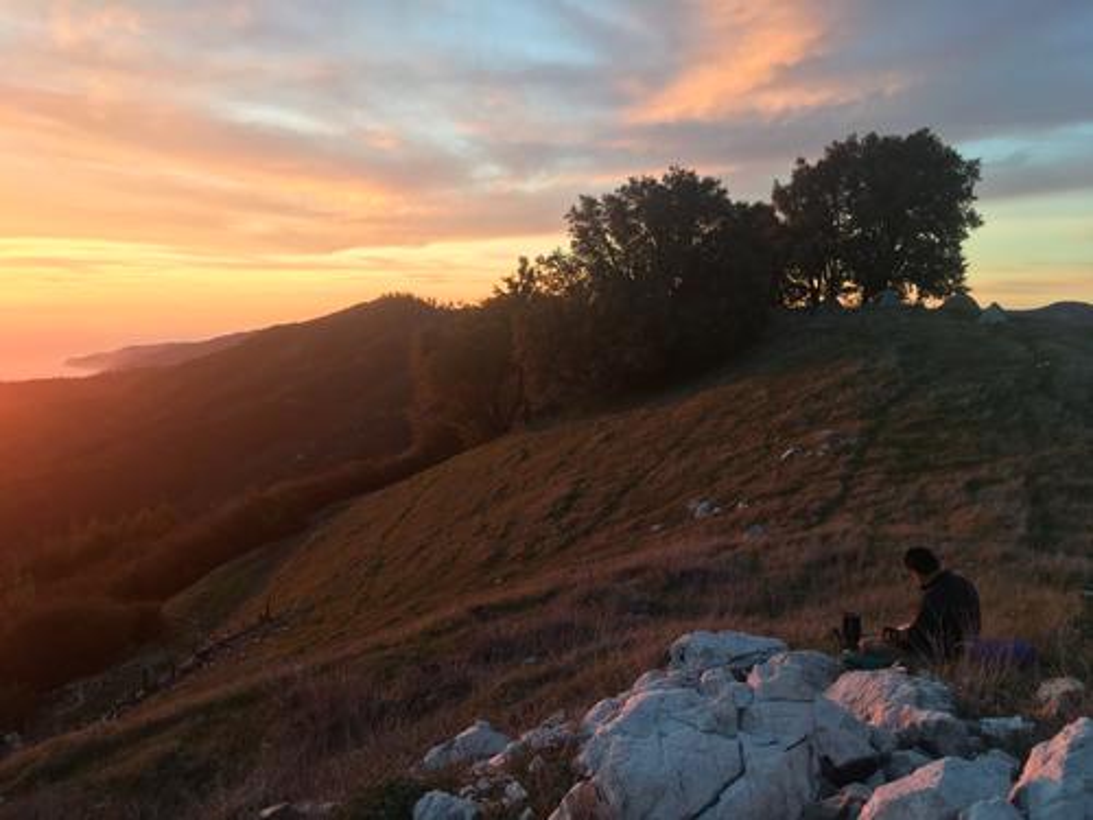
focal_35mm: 29
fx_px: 916
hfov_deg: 61.7
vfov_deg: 48.2
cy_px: 410
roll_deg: -0.9
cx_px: 546
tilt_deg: -5.9
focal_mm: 4.15
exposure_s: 1/60
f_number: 2.2
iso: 32
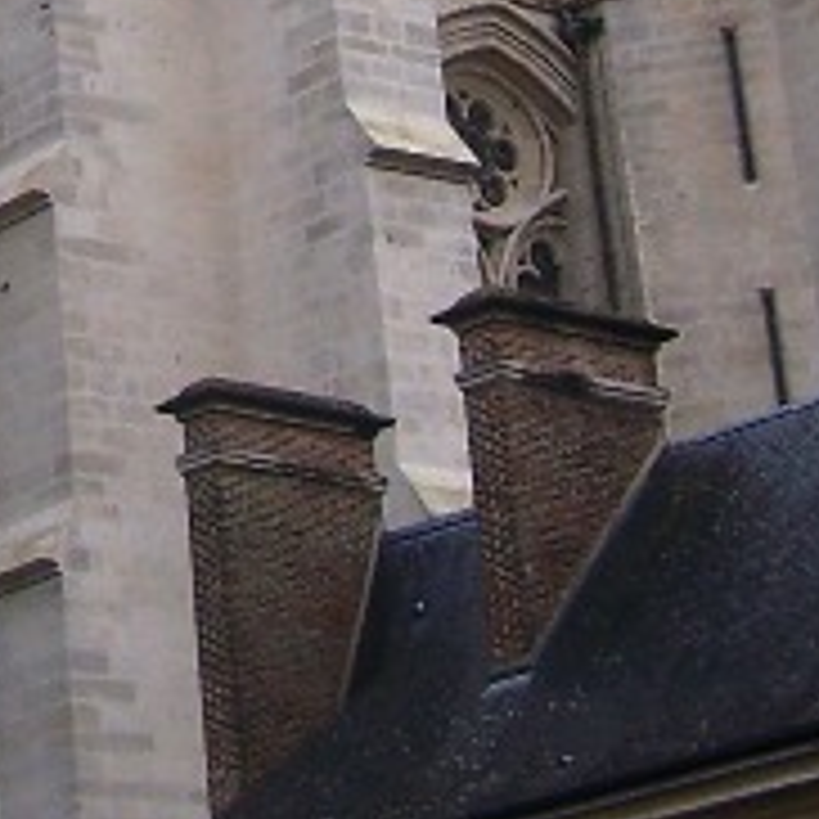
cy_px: -360
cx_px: -112
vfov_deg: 11.4
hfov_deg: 11.6
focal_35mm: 148
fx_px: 3962
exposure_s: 1/180
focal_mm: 6.3
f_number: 2.8
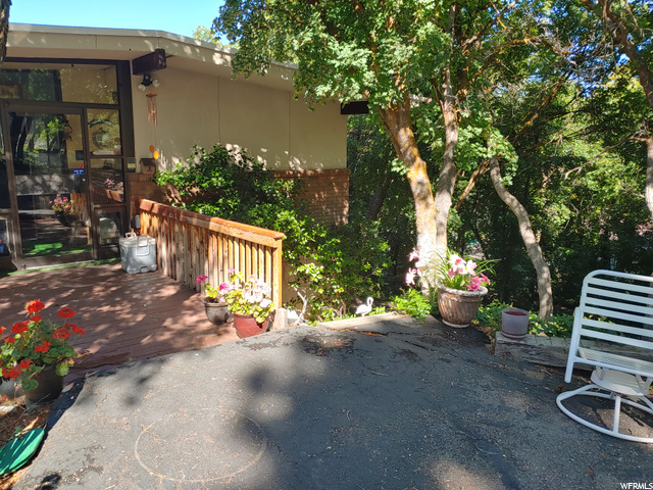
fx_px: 472
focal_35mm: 25
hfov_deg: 69.4
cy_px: 245
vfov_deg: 54.9
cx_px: 326
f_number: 1.5
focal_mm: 4.23
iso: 50
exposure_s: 1/503
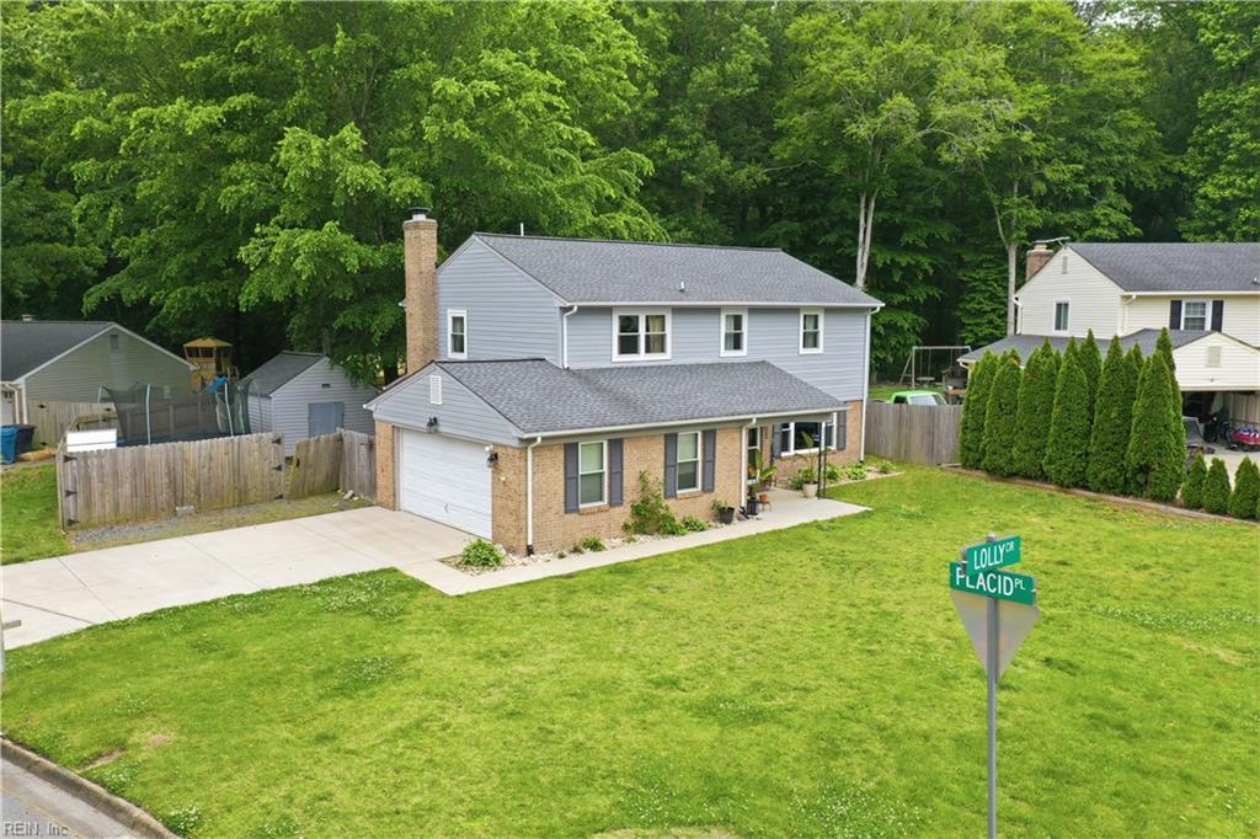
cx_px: 630
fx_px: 980
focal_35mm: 28
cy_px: 420
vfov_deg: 46.4
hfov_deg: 65.5
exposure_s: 1/160
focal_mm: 10.3
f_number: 4.5
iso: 100
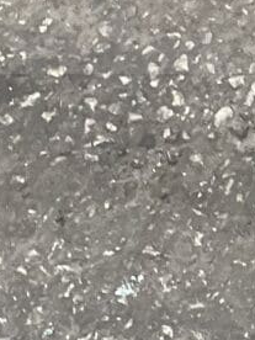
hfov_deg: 7.0
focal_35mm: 193
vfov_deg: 7.9
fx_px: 1896
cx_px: 743
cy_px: -872
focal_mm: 5.1
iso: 100
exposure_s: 1/121
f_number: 1.6
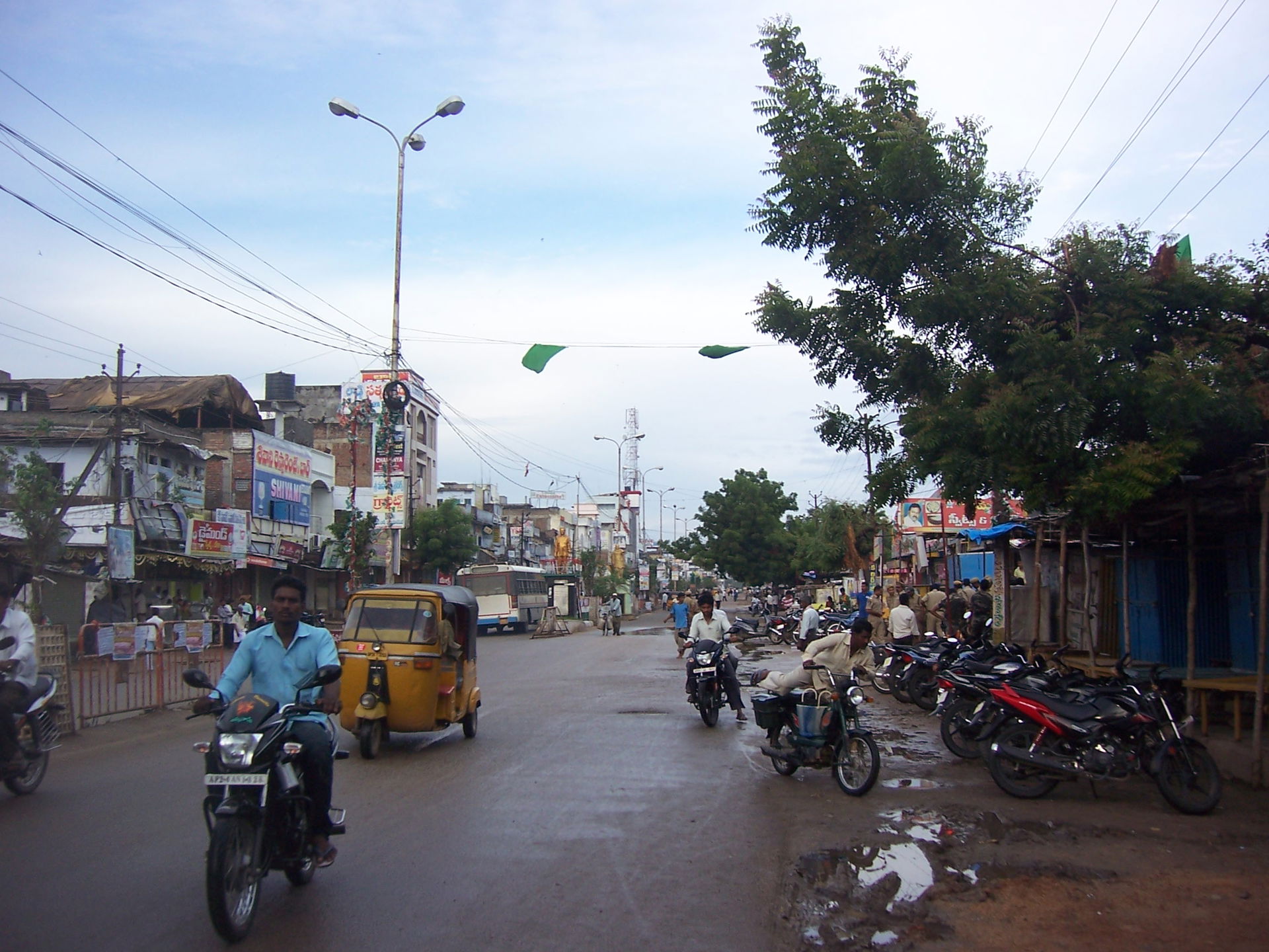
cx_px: 634
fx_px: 1320
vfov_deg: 39.7
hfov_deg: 51.4
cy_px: 476
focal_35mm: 36
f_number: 3
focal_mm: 6
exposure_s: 1/250
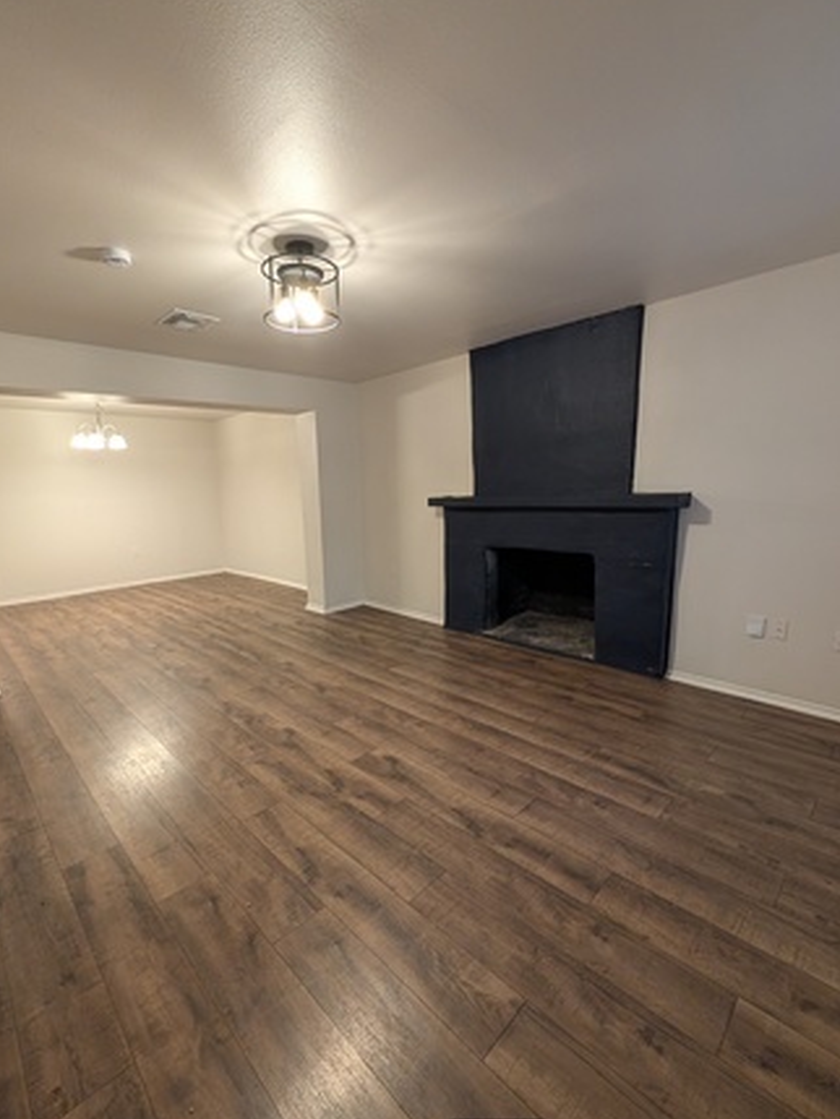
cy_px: 574
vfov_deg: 102.0
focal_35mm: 14
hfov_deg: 85.4
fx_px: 453
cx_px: 376
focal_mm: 2.02
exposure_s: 1/60
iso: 207
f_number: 1.7
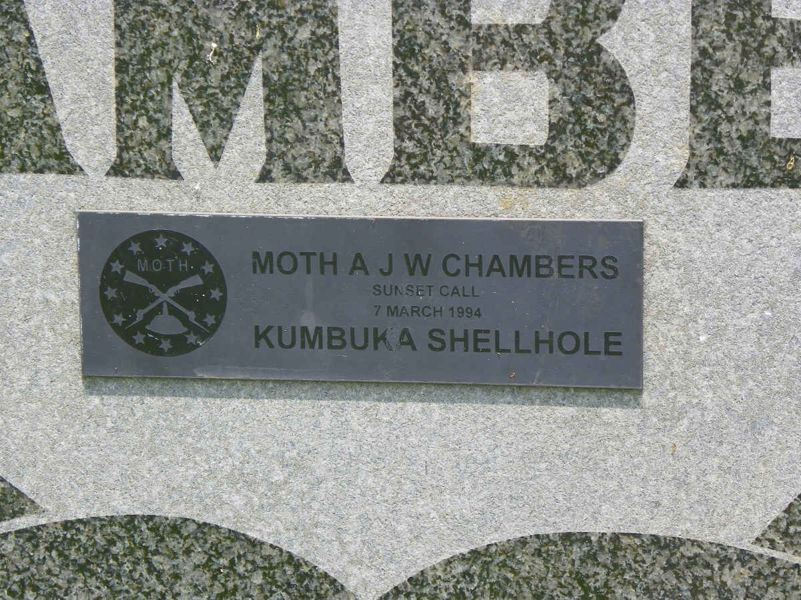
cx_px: 400
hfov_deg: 13.3
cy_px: 300
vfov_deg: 10.0
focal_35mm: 148
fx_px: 3425
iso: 64
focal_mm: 26.4
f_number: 4.5
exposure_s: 1/160
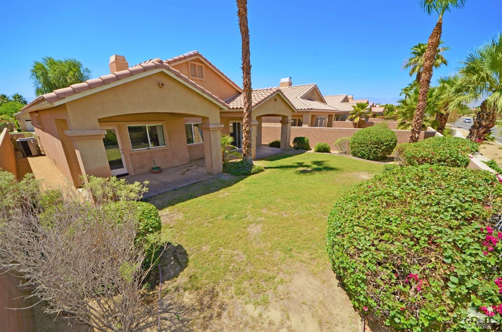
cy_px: 166
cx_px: 251
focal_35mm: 13
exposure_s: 1/250
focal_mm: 8.5
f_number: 8
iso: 100
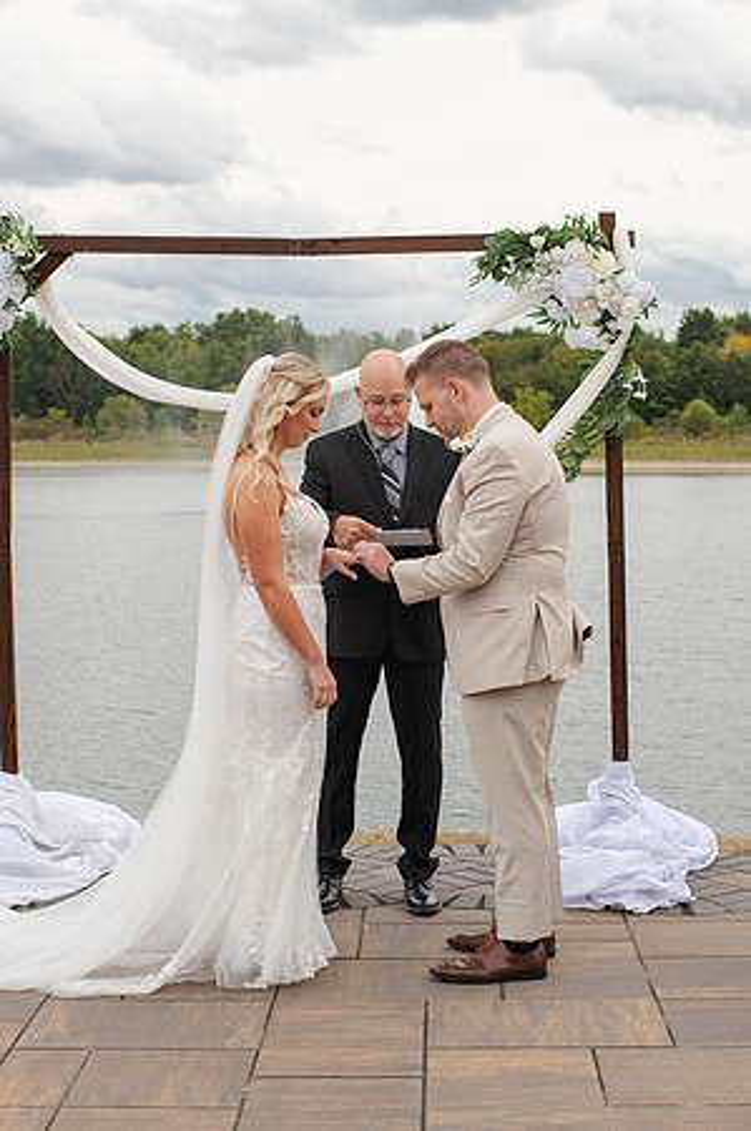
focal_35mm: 60
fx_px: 1884
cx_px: 432
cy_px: 621
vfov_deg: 33.4
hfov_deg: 22.5
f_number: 3.5
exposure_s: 1/800
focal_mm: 35
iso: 100
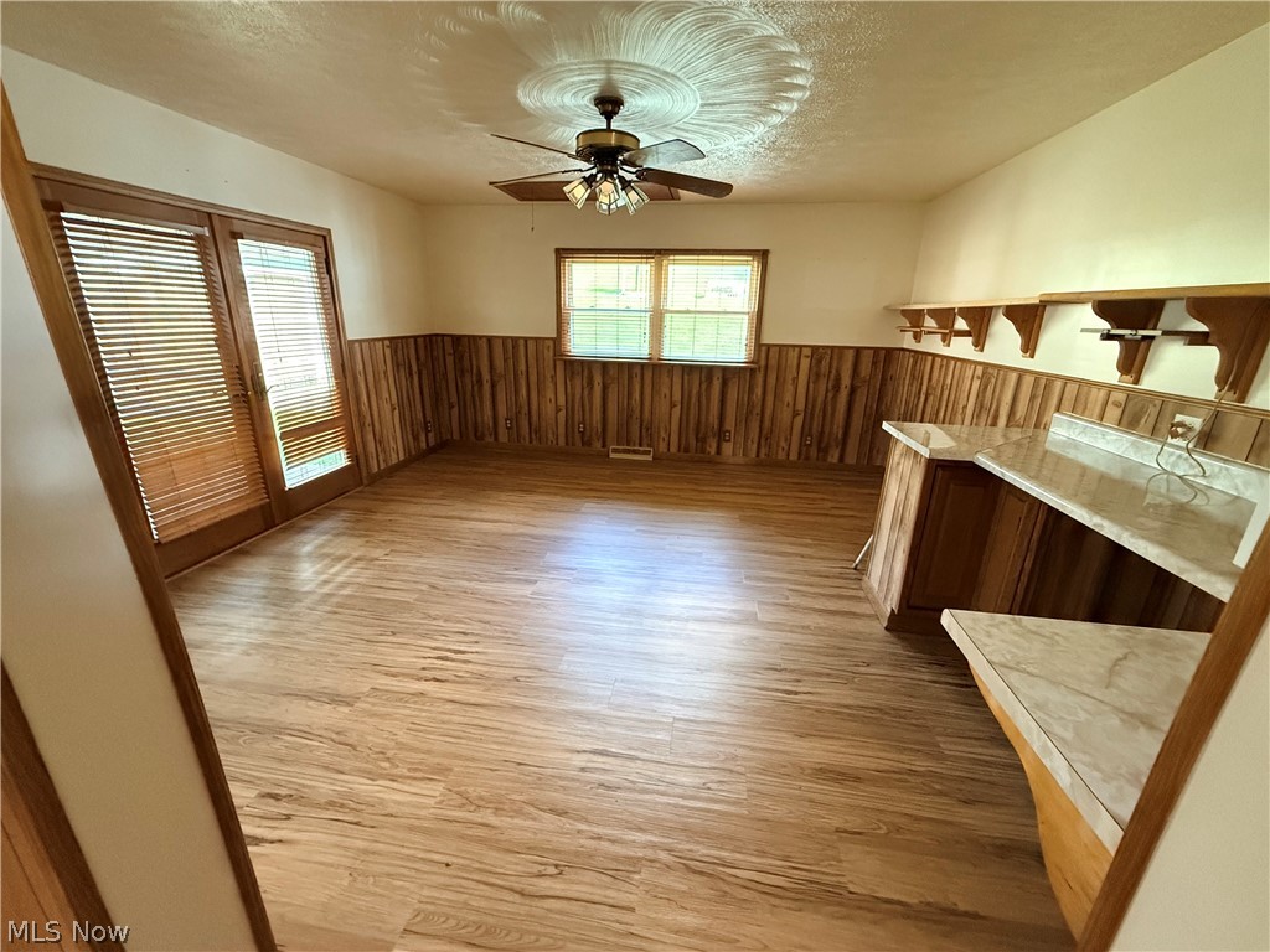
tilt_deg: -18.1
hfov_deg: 102.1
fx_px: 514
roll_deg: -1.4
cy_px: 476
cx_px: 635
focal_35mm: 14
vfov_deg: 85.7
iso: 800
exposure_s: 1/60
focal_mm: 2.22
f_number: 2.2
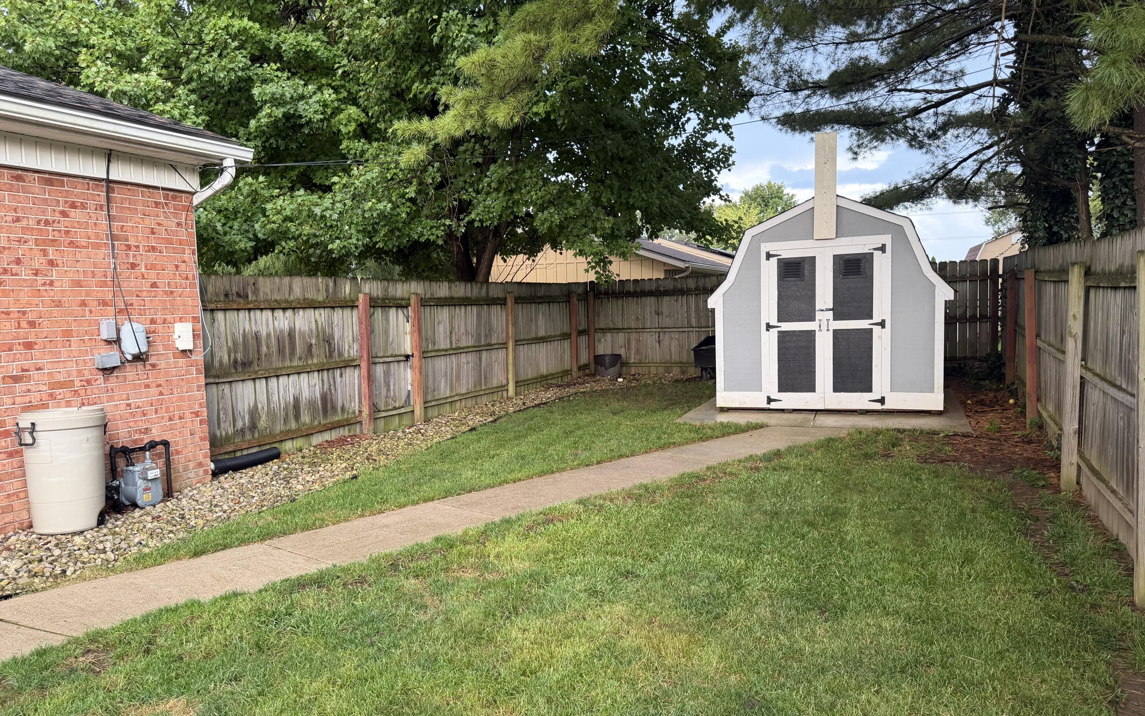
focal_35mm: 26
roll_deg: +1.6
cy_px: 378
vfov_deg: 47.6
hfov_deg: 70.4
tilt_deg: -6.1
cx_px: 577
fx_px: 811
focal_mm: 6.76
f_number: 1.78
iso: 200
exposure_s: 1/67
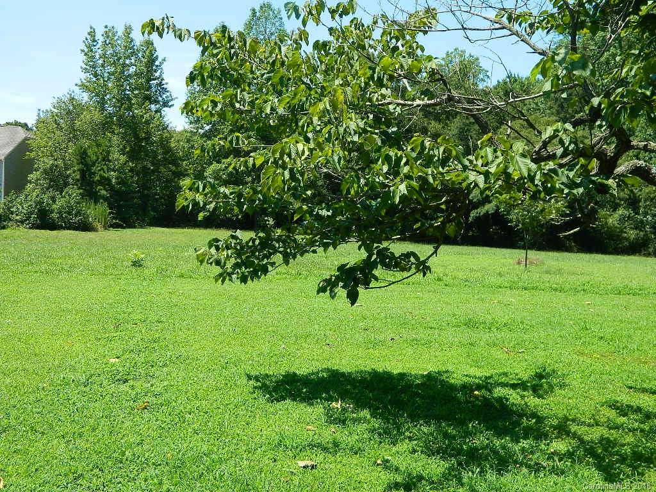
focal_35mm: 41
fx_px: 777
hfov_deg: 45.8
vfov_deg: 35.1
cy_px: 246
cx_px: 328
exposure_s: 1/400
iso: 80
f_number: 3.5
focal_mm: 7.3
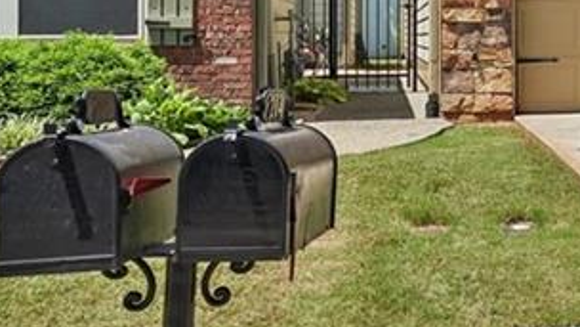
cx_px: 878
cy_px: 33
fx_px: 1058
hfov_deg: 24.0
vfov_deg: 17.3
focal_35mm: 69
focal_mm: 19.5
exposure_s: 1/1600
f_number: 8
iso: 800
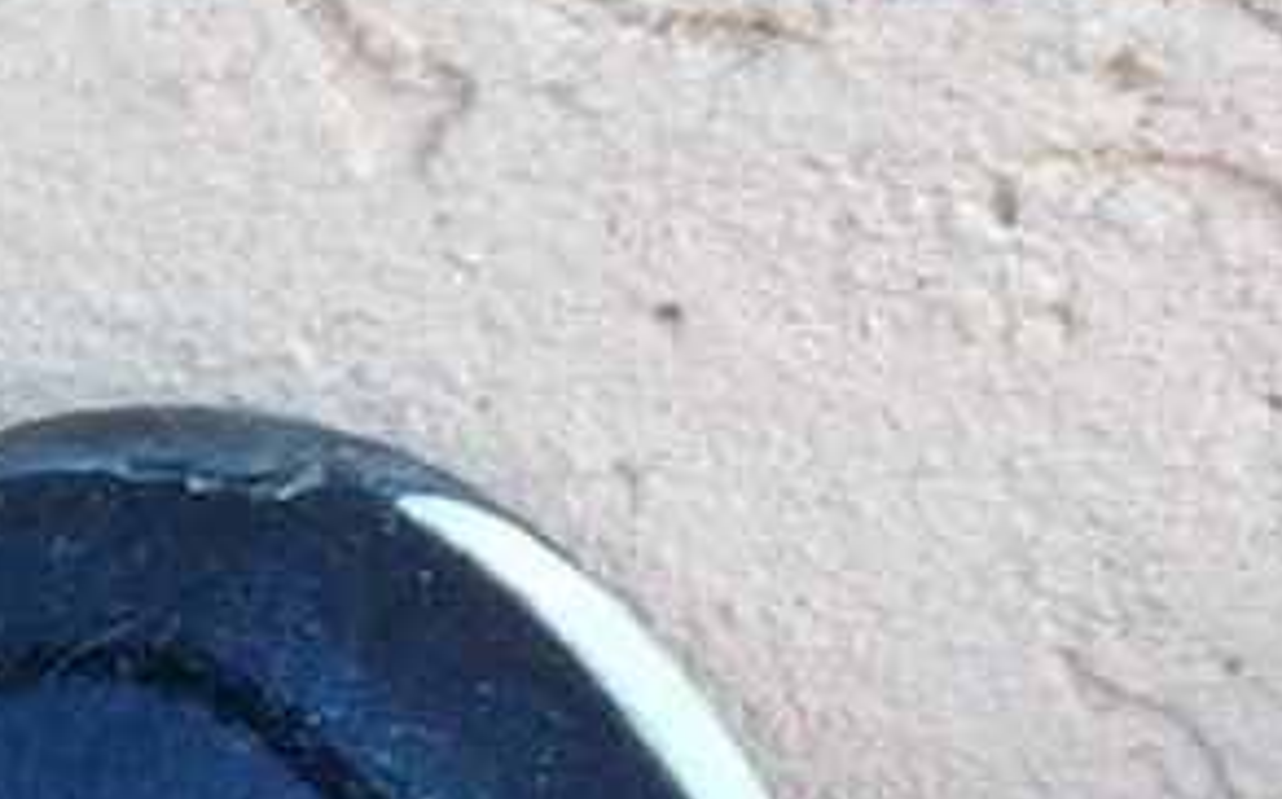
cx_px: 1392
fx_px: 4399
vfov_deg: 8.9
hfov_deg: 16.1
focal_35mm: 126
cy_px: 2232
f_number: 1.8
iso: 50
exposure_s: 1/50
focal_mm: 3.98
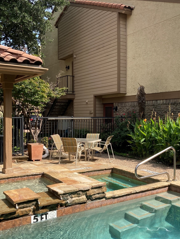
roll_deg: -1.0
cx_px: 104
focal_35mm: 38
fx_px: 263
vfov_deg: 49.0
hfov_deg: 37.6
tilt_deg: +0.8
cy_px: 118
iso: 20
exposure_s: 1/906
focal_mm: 3.99
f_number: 1.8
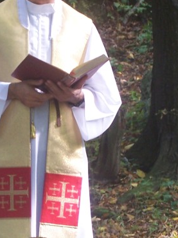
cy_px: 174
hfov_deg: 6.5
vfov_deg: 8.7
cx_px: 39
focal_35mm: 227
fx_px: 1558
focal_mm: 13.7
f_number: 3.2
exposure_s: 1/40
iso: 100
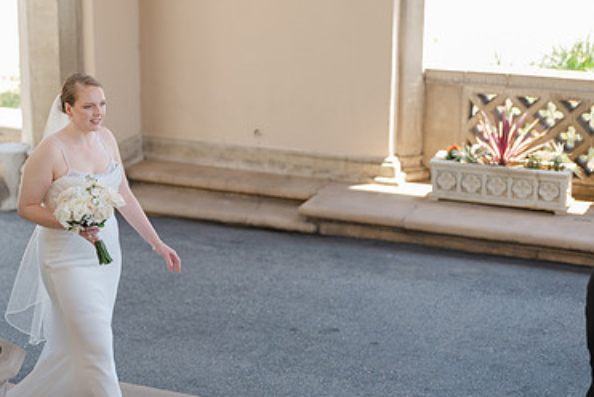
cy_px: 190
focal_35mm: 79
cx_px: 159
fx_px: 1304
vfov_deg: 17.3
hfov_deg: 25.4
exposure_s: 1/250
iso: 80
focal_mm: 55
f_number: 1.7
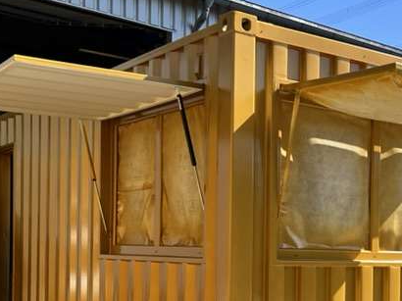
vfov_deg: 22.0
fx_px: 754
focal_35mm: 65
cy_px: 273
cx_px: 402
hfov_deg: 28.1
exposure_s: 1/2632
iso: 50
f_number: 1.5
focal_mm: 5.7
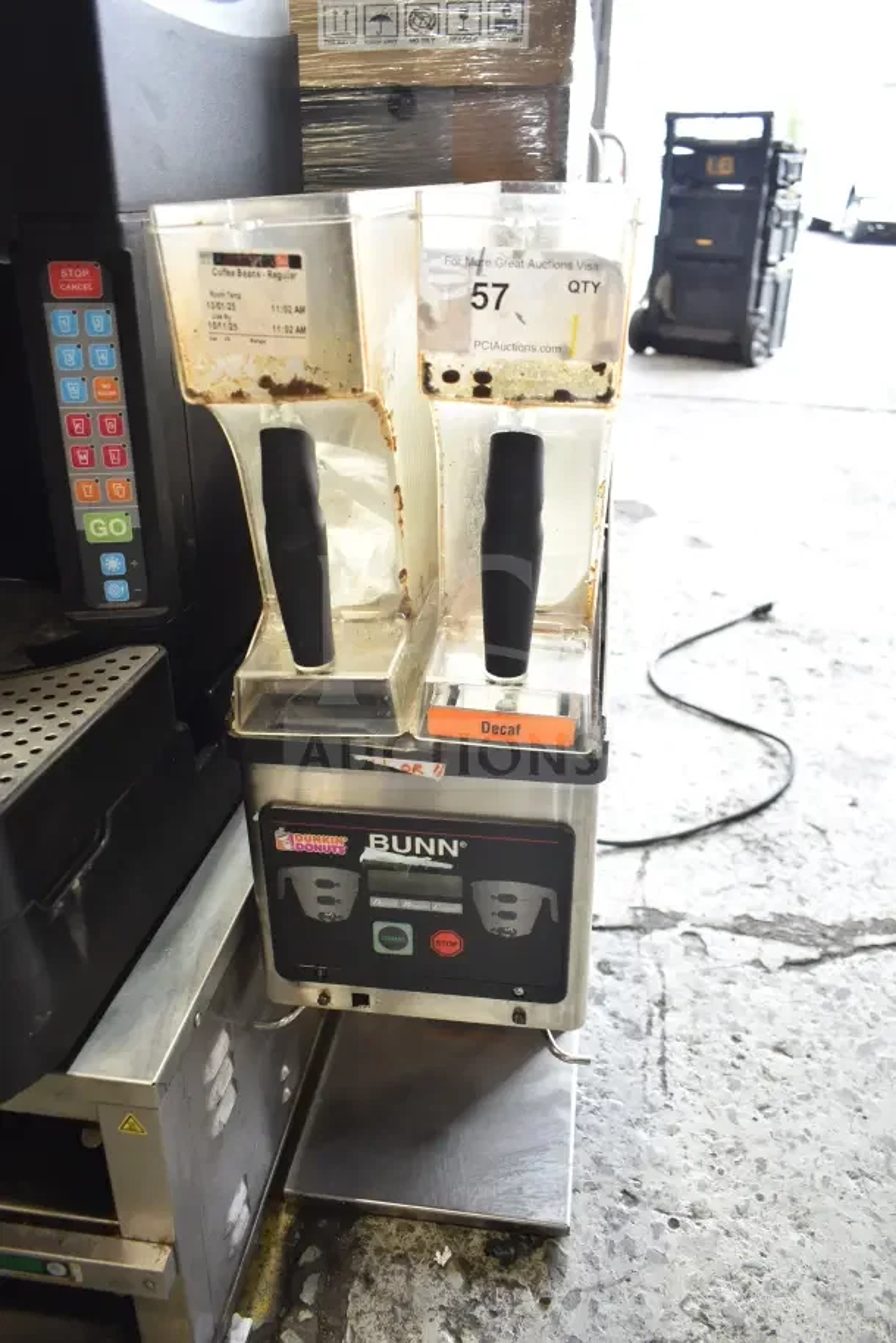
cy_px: 672
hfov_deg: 48.0
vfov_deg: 67.4
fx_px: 1007
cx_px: 448
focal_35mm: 27
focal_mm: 18
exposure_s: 1/40
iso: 200
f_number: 3.5
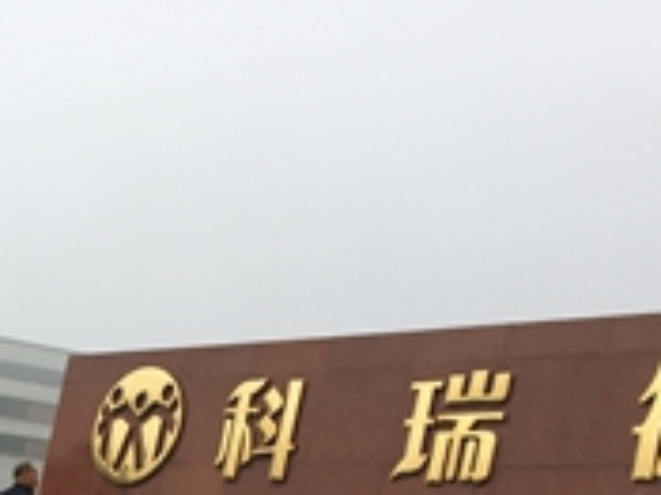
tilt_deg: -2.7
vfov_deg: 16.5
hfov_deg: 22.8
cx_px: 19
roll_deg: -4.6
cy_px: 697
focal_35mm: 83
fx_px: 1584
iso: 25
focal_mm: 4.15
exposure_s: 1/705
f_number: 2.2
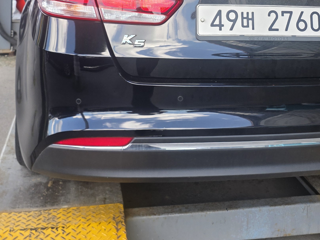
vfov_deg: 24.4
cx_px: 209
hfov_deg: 33.5
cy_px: -7
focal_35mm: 57
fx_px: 527
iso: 50
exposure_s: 1/180
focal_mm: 6.3
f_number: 1.7
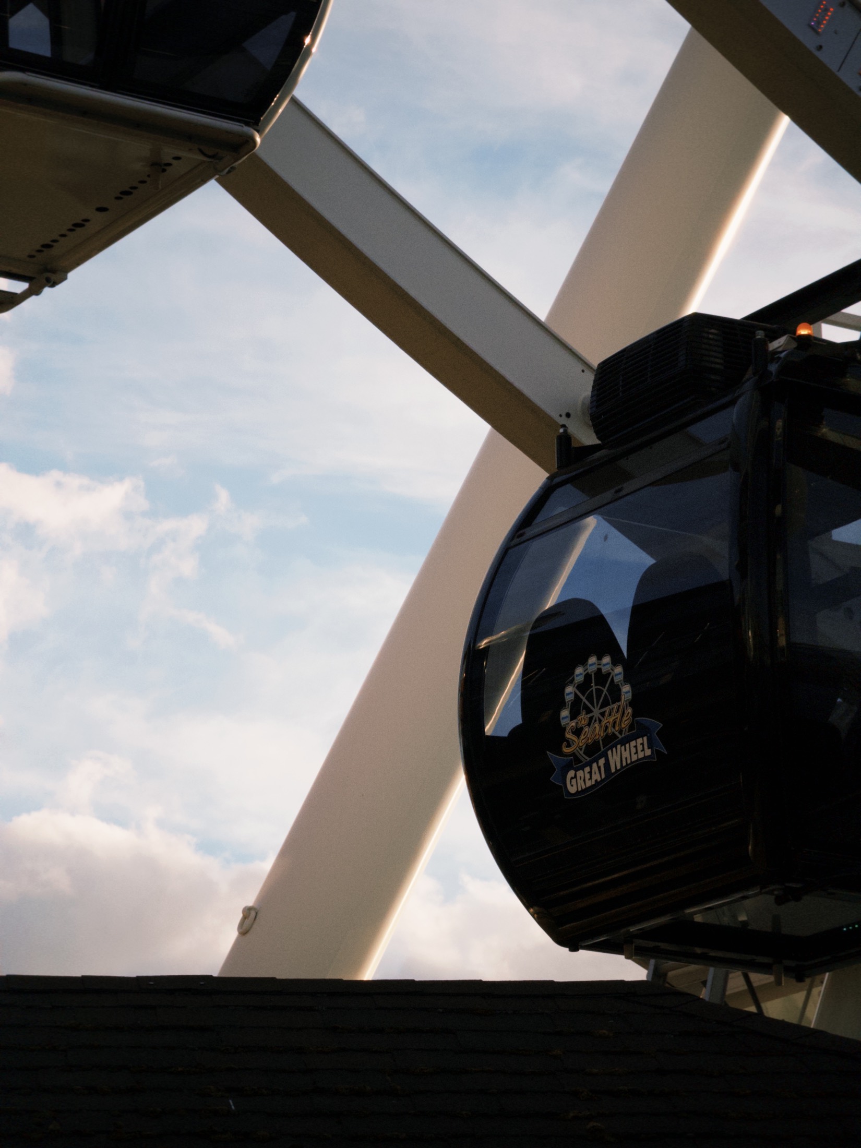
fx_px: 3980
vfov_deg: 16.4
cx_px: 430
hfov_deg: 12.3
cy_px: 574
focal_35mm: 120
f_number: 2.8
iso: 50
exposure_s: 1/1546
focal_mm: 15.66
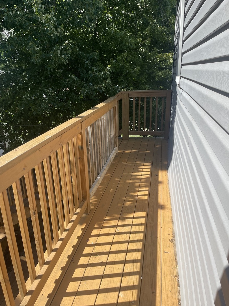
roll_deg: +1.6
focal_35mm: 25
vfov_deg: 69.4
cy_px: 153
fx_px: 221
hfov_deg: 54.9
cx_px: 114
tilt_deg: -19.4
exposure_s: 1/1821
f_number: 1.6
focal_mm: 5.1
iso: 32
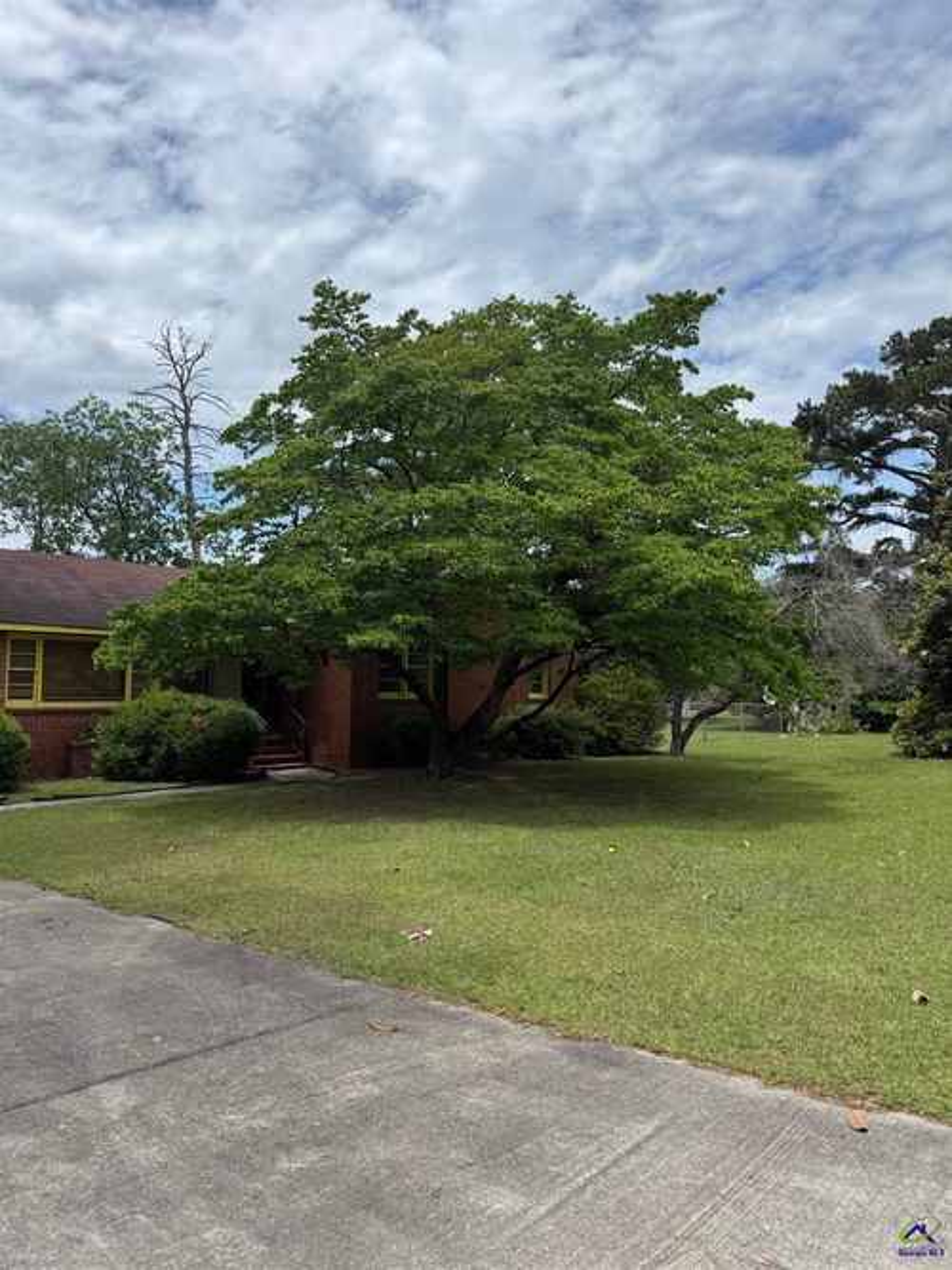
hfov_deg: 56.8
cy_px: 635
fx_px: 880
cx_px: 476
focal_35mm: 24
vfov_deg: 71.6
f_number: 1.78
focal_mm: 6.76
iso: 80
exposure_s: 1/6410
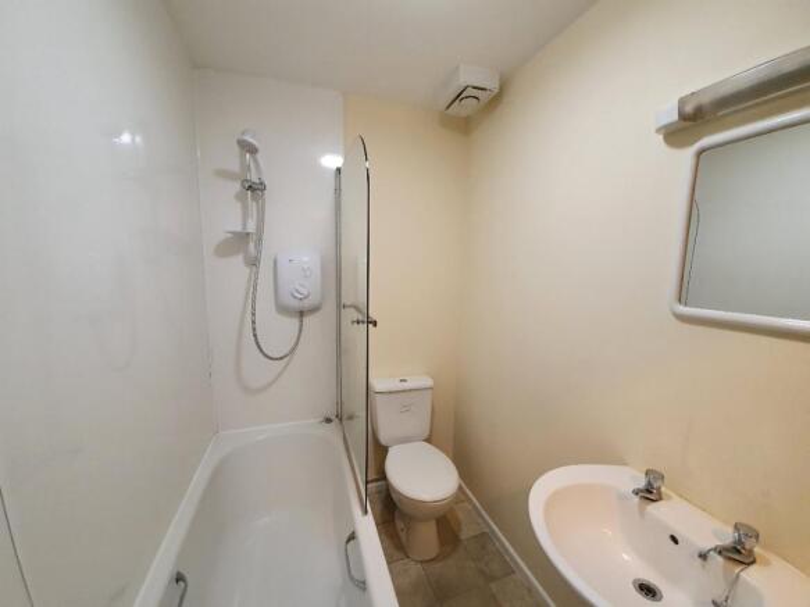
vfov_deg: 89.9
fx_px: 304
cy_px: 304
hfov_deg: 106.2
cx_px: 405
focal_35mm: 13
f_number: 2.2
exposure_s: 1/50
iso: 400
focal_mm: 1.8
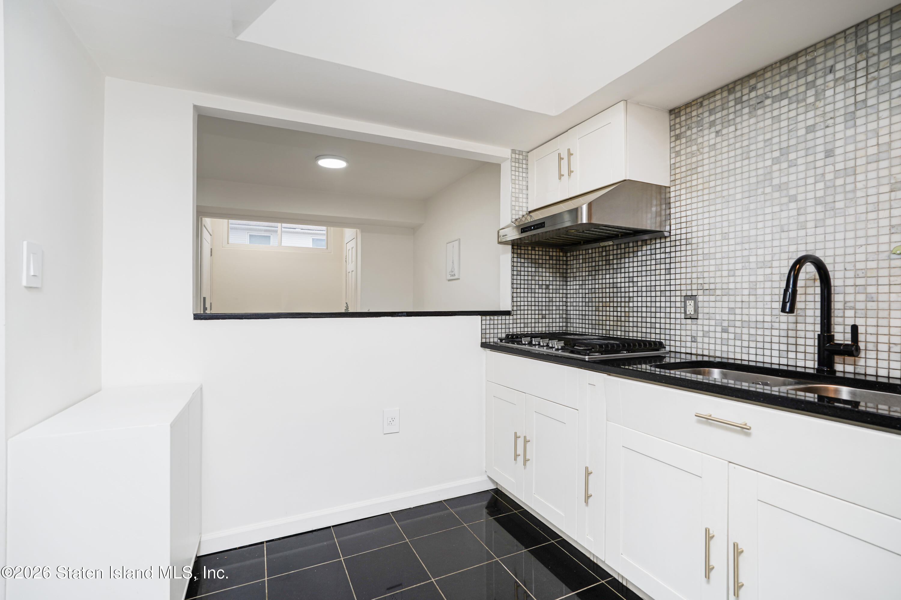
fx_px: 413
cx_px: 450
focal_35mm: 16
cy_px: 300
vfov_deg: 72.1
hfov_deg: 95.0
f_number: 4
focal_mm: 16.5
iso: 50
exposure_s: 1/20
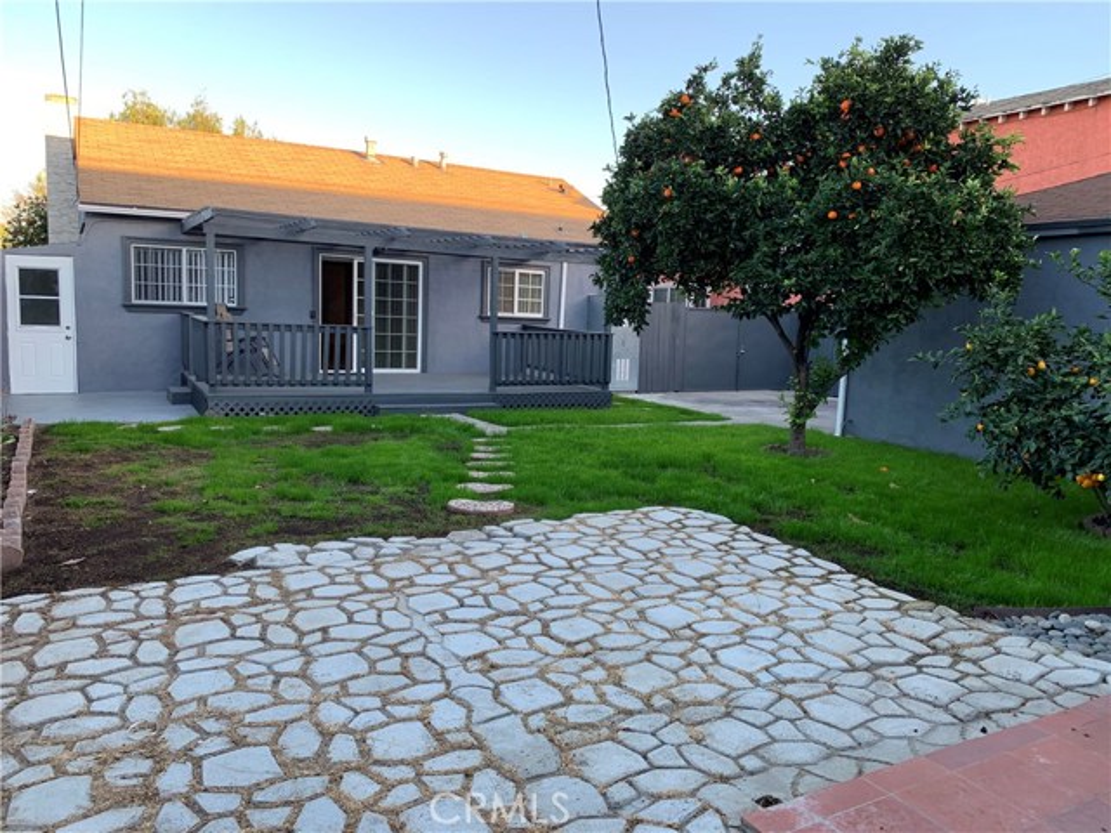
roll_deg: -1.9
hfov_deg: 67.3
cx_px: 556
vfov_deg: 53.1
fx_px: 834
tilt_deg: -6.6
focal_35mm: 26
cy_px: 416
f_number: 1.8
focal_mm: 4.25
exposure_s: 1/122
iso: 25
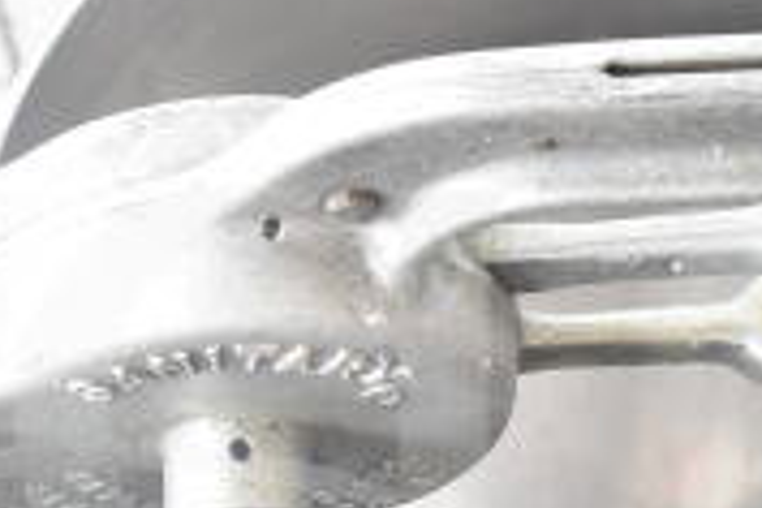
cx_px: 116
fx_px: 2413
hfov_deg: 17.7
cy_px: 532
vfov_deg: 11.9
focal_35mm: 114
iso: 1600
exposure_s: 1/80
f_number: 4.5
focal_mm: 22
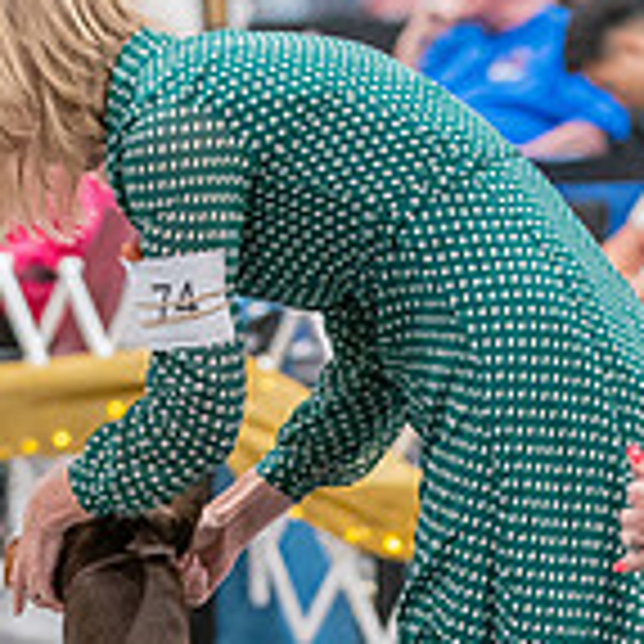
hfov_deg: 4.9
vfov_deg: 4.9
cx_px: 419
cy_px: 660
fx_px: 7472
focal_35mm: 355
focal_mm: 103
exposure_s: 1/250
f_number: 2.8
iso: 6400
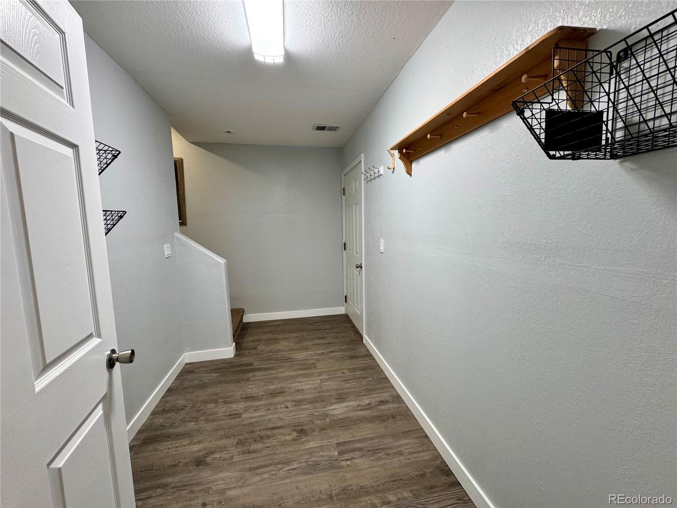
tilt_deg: -7.0
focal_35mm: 14
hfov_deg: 102.1
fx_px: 274
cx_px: 338
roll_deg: +0.8
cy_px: 254
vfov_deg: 85.7
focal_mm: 2.22
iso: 250
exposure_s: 1/120
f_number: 2.2
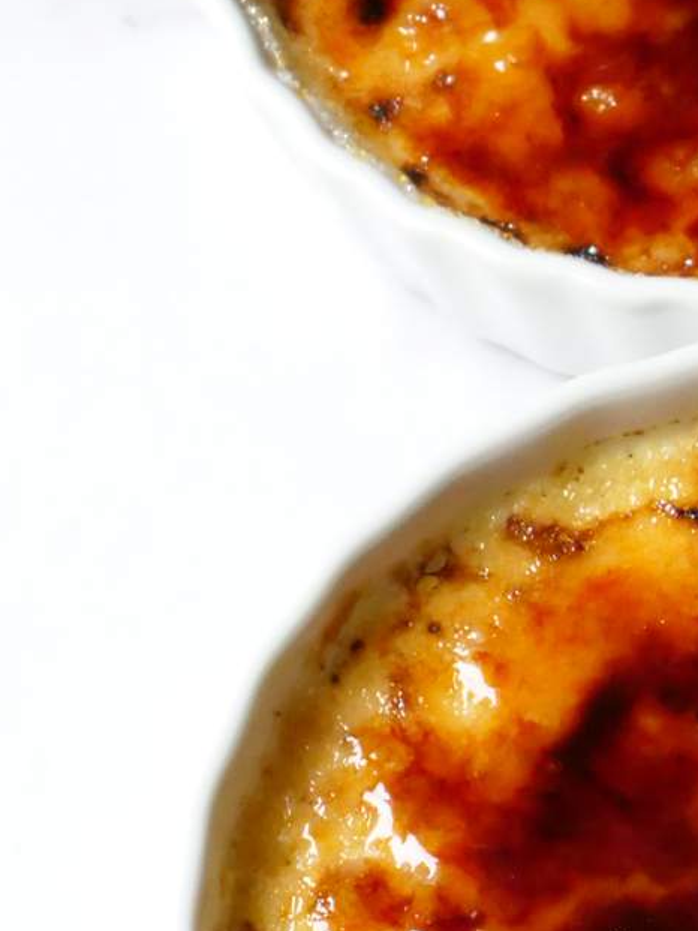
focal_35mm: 237
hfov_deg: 6.2
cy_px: 459
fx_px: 6370
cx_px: 812
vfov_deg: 8.4
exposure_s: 1/50
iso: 6400
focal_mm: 46
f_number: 14
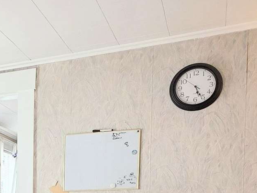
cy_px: 255
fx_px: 475
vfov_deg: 20.8
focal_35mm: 64
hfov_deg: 25.2
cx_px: -97
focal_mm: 2.2
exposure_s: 1/120
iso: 32
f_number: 1.9
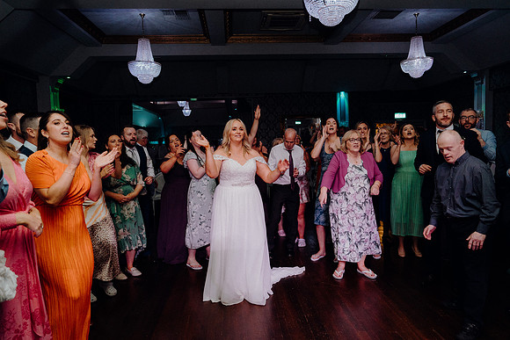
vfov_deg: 53.2
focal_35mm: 24
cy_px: 170
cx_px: 255
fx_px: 340
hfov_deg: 73.7
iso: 2500
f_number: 3.5
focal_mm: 24
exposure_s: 1/160
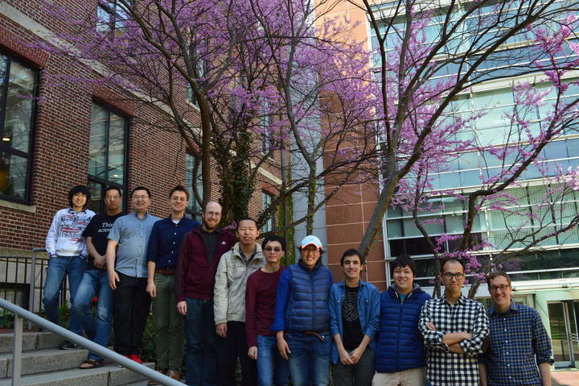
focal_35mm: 33
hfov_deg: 57.3
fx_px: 530
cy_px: 193
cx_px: 290
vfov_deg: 39.9
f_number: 9
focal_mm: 22
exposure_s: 1/160
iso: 400
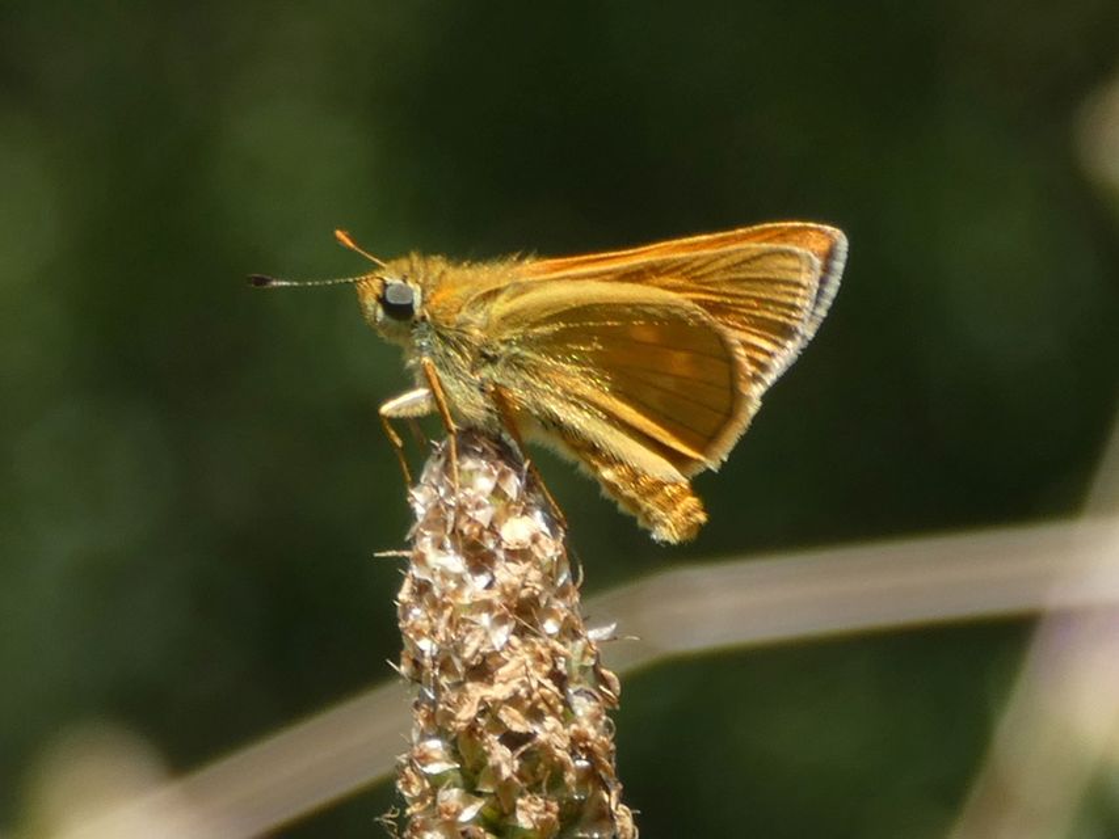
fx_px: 6822
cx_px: 560
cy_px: 420
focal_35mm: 211
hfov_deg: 9.4
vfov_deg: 7.0
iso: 80
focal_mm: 37.8
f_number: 5.5
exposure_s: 1/80
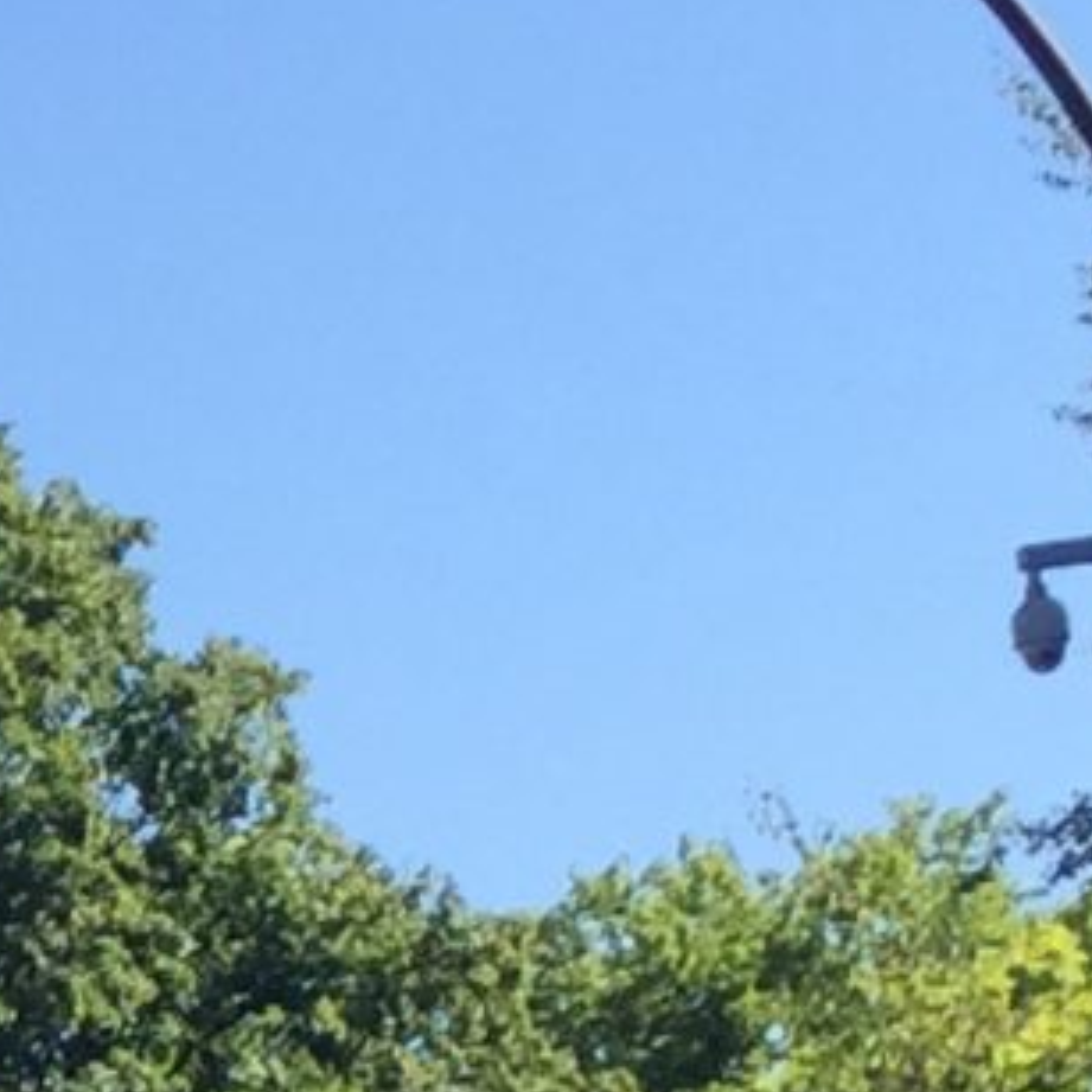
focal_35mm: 214
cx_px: -1818
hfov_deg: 7.5
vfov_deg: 7.7
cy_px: 2486
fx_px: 7638
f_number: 2.2
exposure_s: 1/1163
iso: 32
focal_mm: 4.15
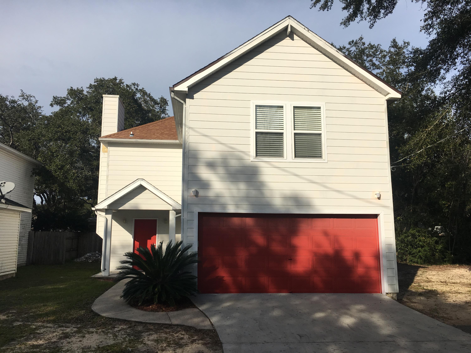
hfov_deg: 61.7
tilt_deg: +11.4
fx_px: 395
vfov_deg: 48.2
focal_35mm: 29
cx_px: 236
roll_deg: -1.1
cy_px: 176
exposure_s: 1/2079
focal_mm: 4.15
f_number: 2.2
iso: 25
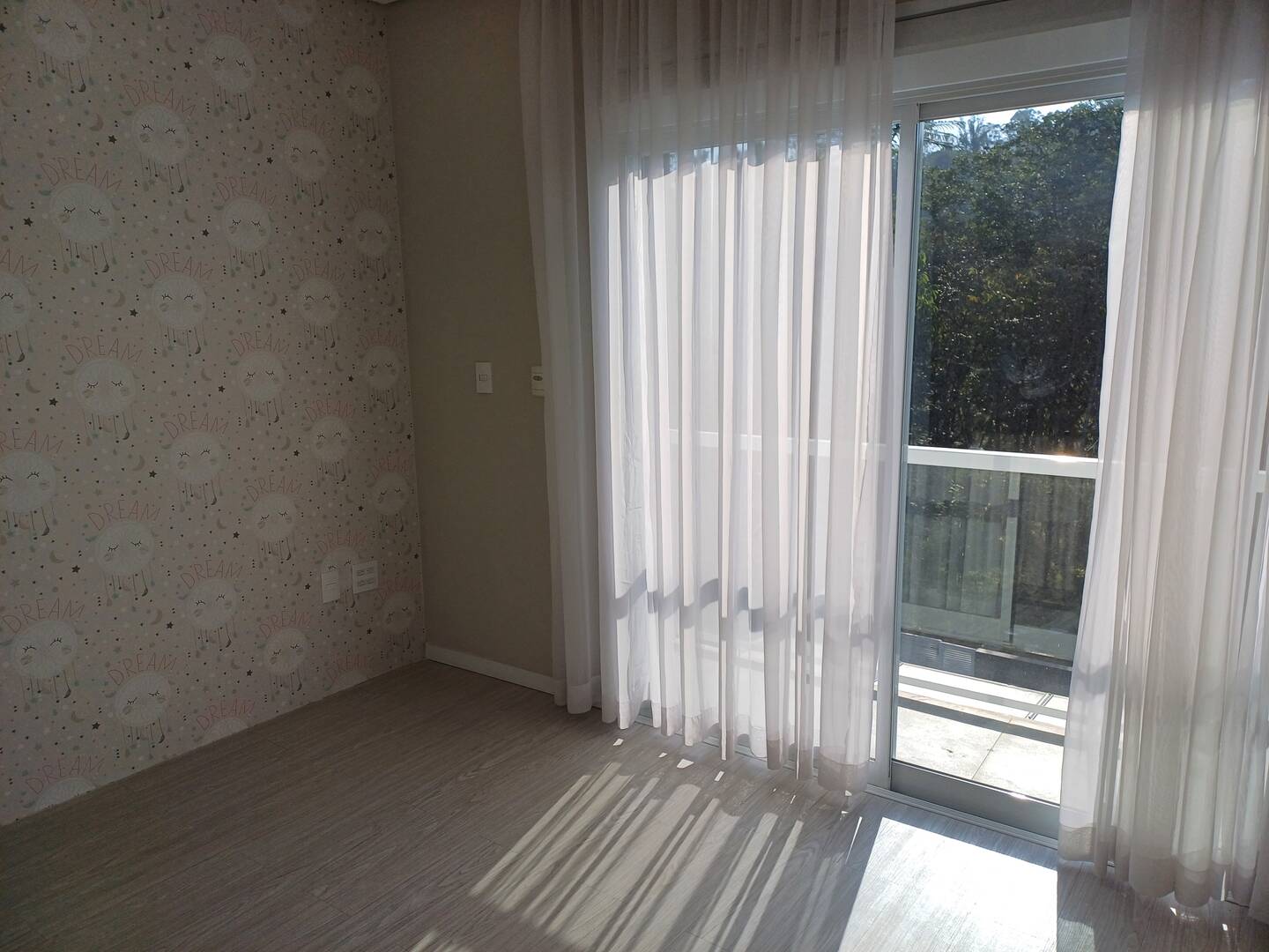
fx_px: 916
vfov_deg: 54.9
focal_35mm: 25
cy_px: 476
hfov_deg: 69.4
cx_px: 634
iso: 50
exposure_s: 1/1095
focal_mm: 4.65
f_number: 1.8
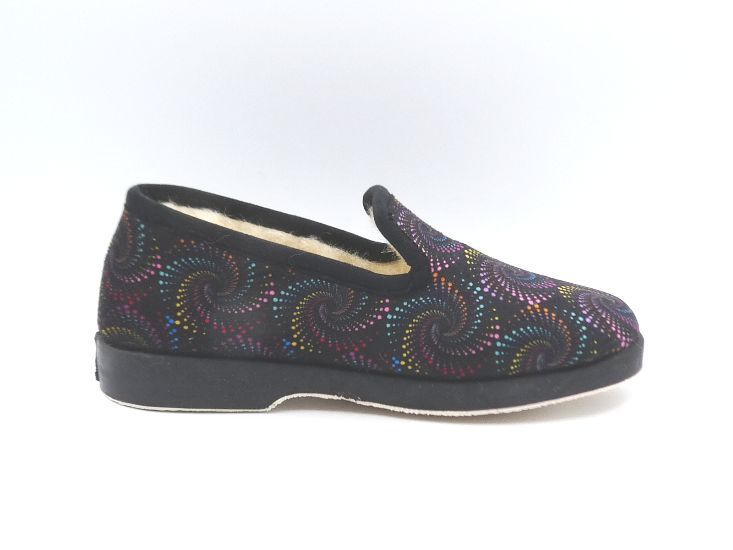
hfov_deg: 39.7
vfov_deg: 30.3
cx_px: 366
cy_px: 275
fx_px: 1016
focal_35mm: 48
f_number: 4
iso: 100
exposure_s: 1/200
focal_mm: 4.8
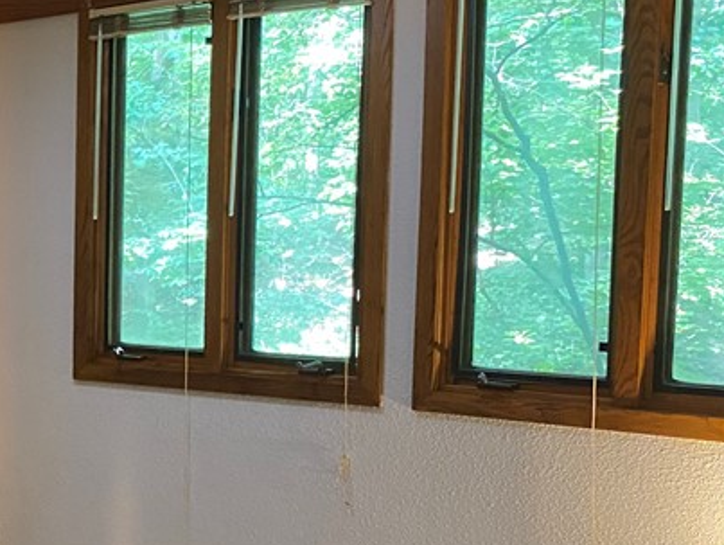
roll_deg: +0.4
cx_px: -119
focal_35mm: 66
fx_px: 1382
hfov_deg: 26.5
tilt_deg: -6.8
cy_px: 369
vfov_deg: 22.2
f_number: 1.8
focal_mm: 4.25
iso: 500
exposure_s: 1/30
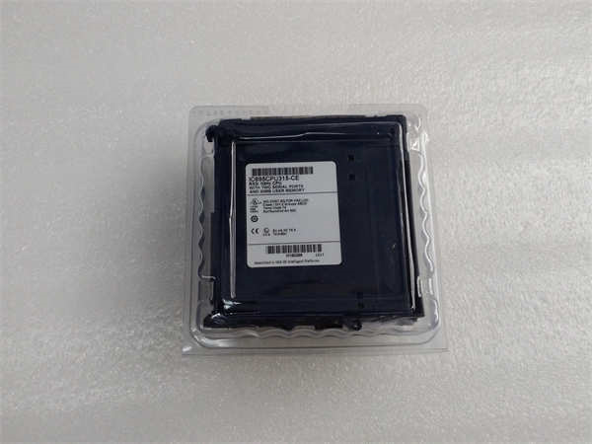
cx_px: 296
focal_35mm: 27
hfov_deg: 65.3
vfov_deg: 51.4
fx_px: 462
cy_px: 222
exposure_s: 1/33
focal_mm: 3.79
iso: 321
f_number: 2
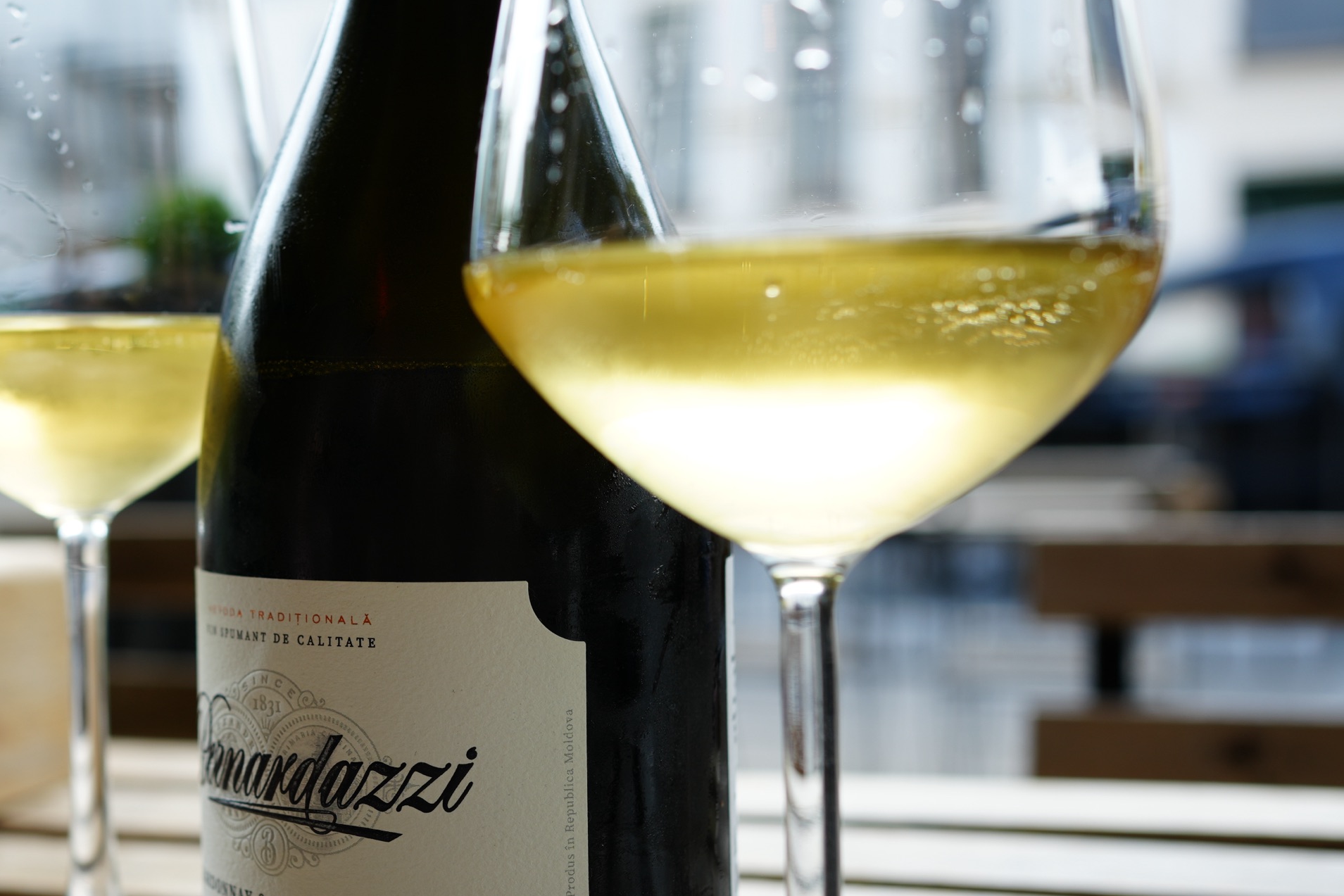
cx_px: 357
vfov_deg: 24.6
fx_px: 2053
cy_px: 551
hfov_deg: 35.5
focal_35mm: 55
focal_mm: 35
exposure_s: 1/60
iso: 125
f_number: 4
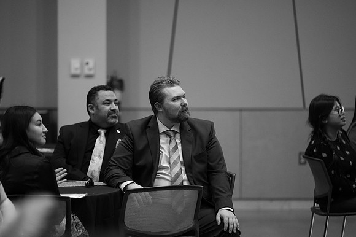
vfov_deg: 6.9
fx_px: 1977
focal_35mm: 200
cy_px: 118
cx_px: 178
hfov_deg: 10.3
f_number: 2.8
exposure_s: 1/125
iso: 3200
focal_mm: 200
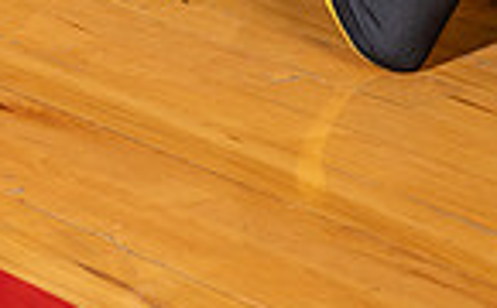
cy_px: -390
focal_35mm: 184
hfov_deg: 11.4
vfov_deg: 6.8
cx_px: 346
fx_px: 2487
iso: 320
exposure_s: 1/250
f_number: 7.1
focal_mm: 58
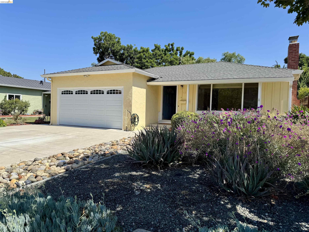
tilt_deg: -1.6
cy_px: 116
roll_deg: -1.0
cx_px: 154
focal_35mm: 24
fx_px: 214
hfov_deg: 71.6
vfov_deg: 56.8
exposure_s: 1/4608
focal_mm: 6.76
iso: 80
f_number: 1.78
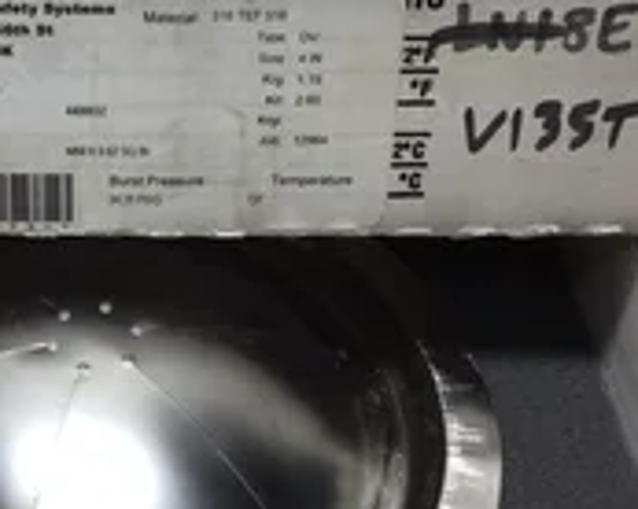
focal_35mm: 70
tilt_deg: -40.1
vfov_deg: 21.8
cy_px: 199
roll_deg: -1.9
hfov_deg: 26.6
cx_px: 114
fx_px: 1320
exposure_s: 1/123
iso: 25
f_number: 2.4
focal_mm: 3.3
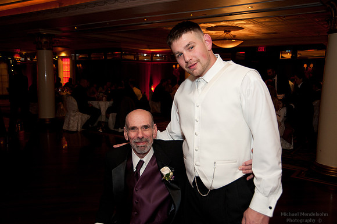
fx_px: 318
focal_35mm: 34
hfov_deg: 55.8
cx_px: 168
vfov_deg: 38.8
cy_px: 112
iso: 1250
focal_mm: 34
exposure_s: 1/60
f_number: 4
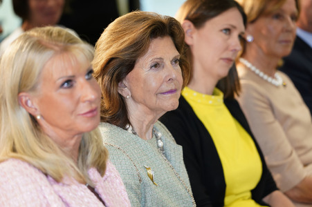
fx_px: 1611
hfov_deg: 11.1
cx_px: 156
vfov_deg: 7.4
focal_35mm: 186
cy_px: 104
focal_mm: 186
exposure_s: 1/250
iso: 1600
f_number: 4
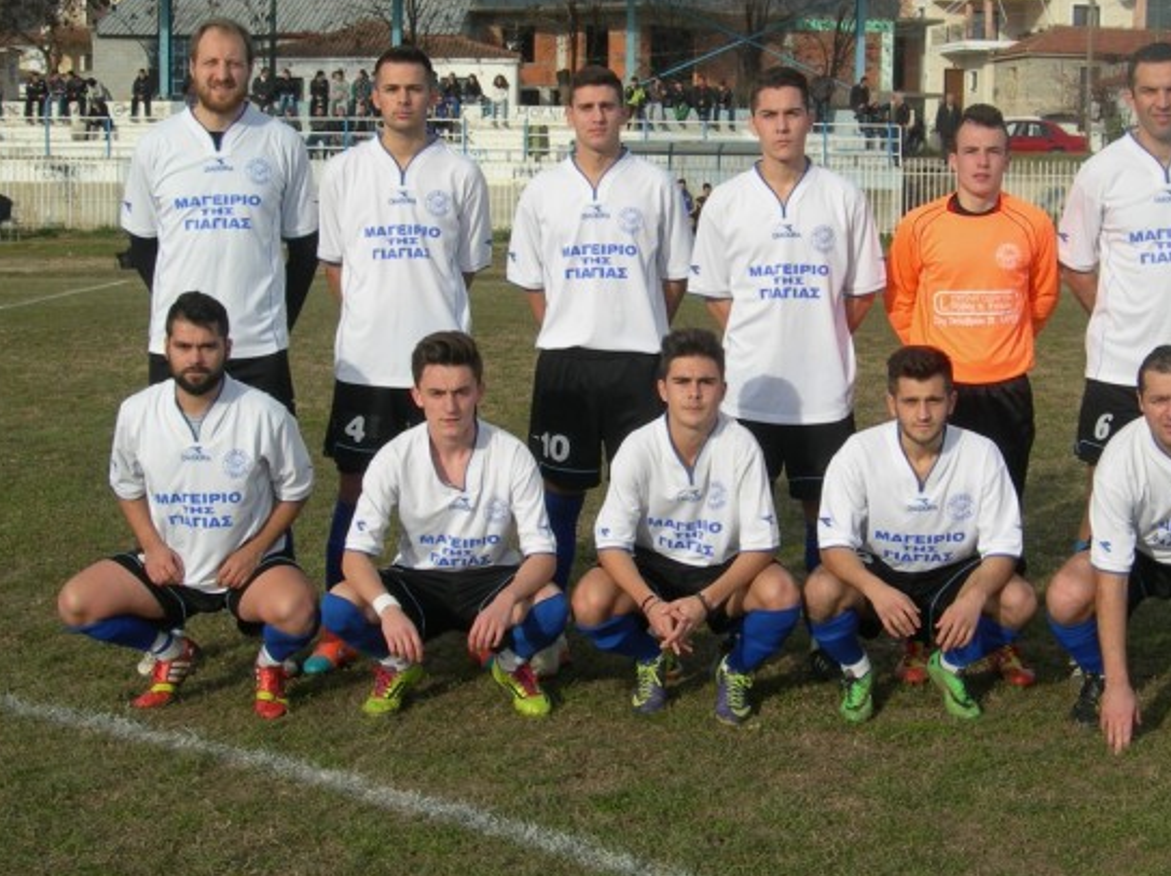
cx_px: 688
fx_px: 2095
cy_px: 378
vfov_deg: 23.6
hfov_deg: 31.2
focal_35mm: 62
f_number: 5.4
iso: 50
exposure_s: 1/470
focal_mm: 10.6
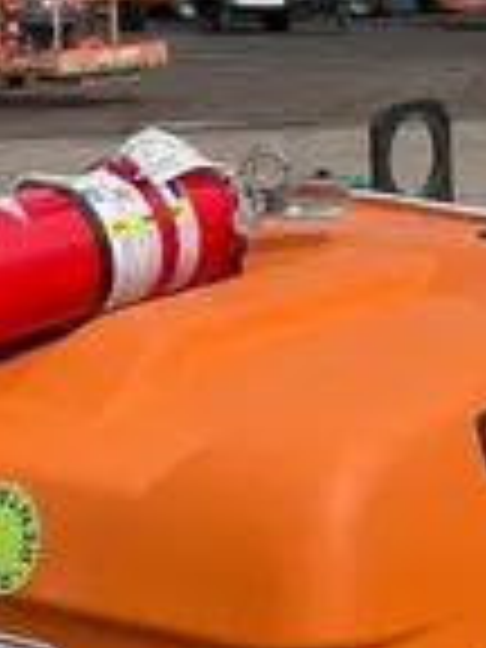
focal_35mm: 132
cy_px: 385
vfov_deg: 14.9
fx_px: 2471
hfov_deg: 11.2
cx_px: 369
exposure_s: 1/5291
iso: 50
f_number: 1.6
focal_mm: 4.2
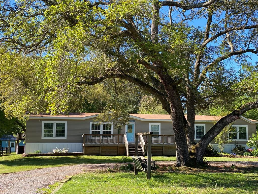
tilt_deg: +8.2
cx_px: 129
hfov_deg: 36.8
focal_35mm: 52
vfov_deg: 28.0
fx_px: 388
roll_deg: -2.0
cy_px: 97
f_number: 2
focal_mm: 6
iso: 20
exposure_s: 1/355
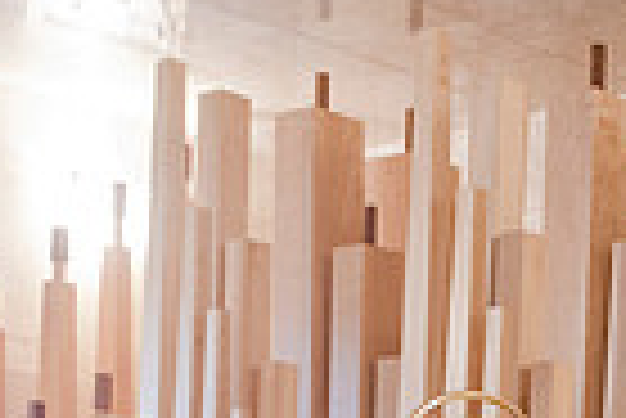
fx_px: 1741
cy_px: 787
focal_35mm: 100
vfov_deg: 12.4
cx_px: 486
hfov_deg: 20.2
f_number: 3.5
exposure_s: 1/160
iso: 3200
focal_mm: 24
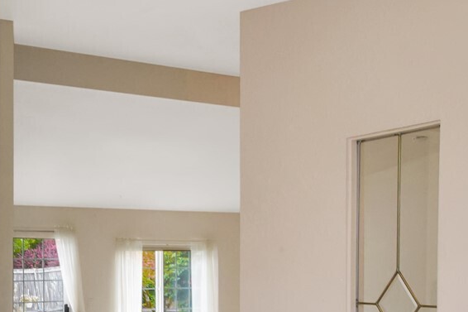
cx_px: 20
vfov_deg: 26.5
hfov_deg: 39.4
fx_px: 585
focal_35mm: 45
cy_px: 374
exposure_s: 1/100
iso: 800
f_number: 5
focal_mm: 10
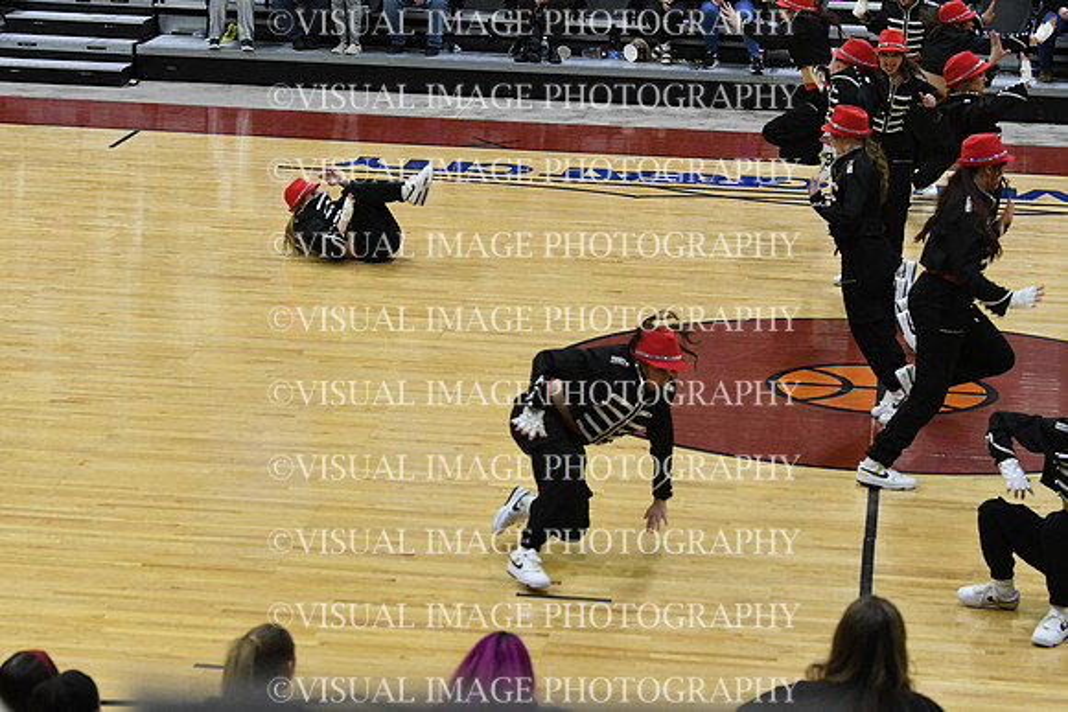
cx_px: 534
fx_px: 3205
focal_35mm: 108
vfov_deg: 12.7
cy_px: 356
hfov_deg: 18.9
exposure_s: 1/400
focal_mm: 72
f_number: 3.5
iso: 3200
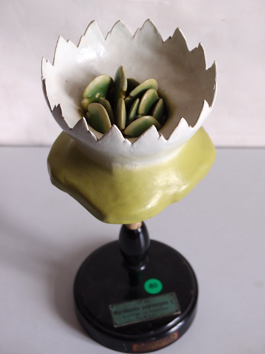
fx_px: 725
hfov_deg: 20.7
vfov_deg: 27.4
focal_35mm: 71
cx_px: 132
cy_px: 177
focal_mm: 15.27
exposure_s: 1/100
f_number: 2.5
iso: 200
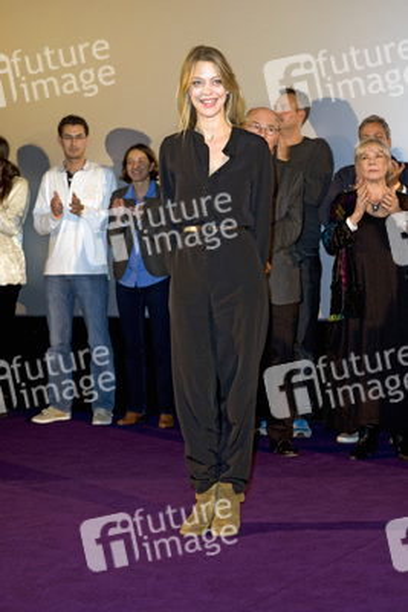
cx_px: 204
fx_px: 1053
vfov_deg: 32.4
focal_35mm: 62
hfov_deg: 21.9
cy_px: 306
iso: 1000
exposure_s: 1/50
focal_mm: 62
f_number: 4.5
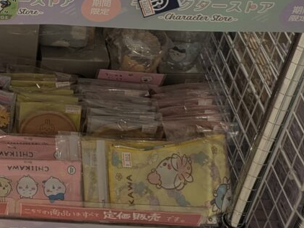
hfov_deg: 22.8
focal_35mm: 76
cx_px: -92
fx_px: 668
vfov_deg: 18.1
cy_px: -65
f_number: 1.89
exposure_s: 1/100
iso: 59
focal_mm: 5.43
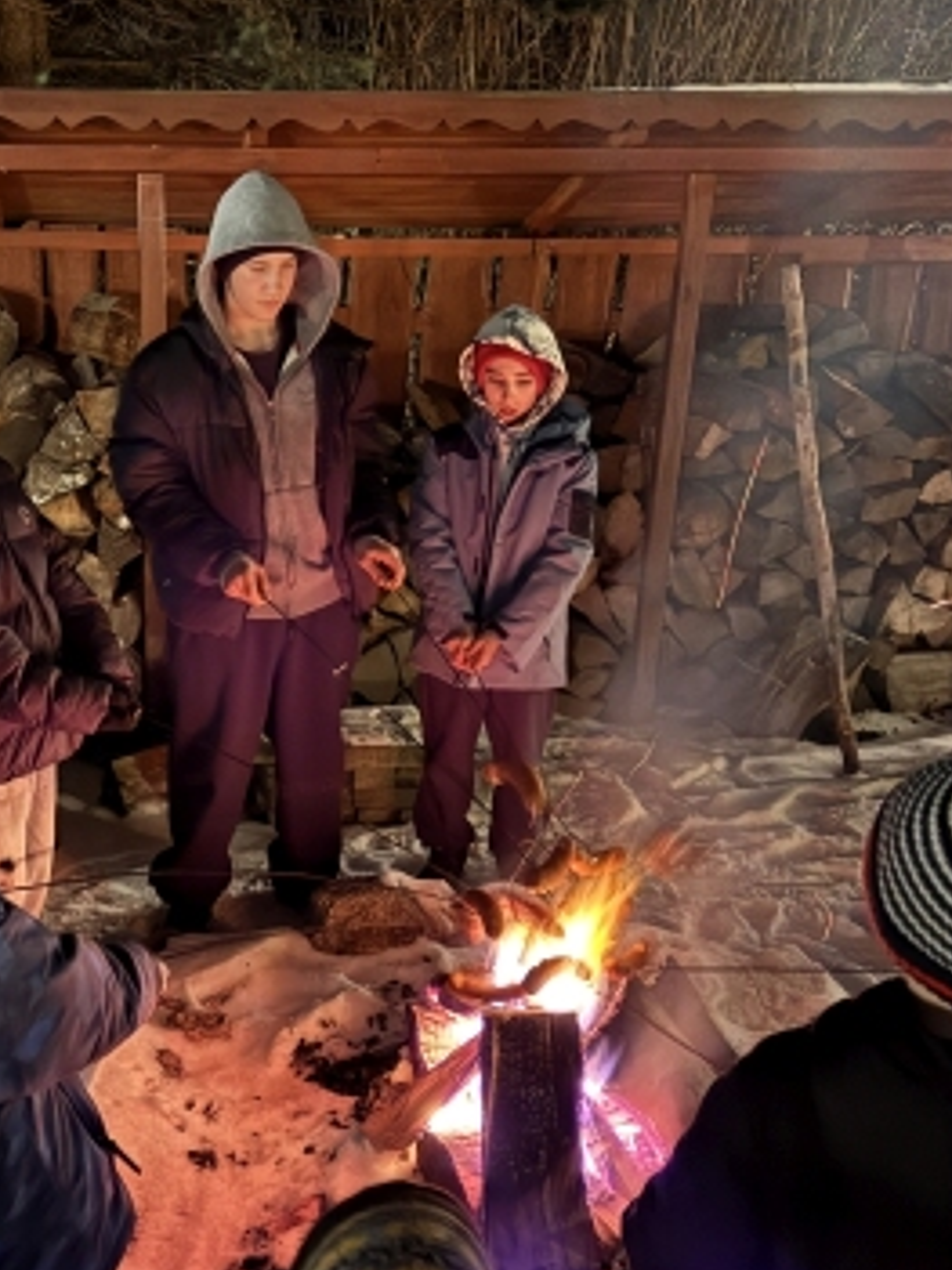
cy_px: 604
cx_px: 250
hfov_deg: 34.5
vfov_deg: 45.8
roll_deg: -1.1
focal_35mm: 41
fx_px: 1504
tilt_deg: -20.9
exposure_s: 1/5
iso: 4000
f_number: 1.78
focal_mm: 6.76
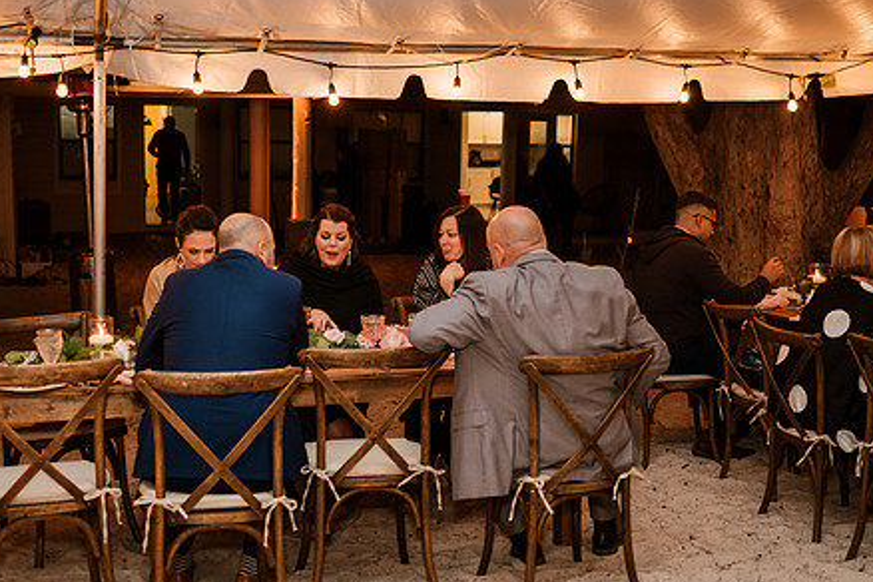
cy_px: 312
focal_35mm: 49
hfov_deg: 40.3
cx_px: 419
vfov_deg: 27.5
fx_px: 1188
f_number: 2
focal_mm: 35
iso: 500
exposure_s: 1/200
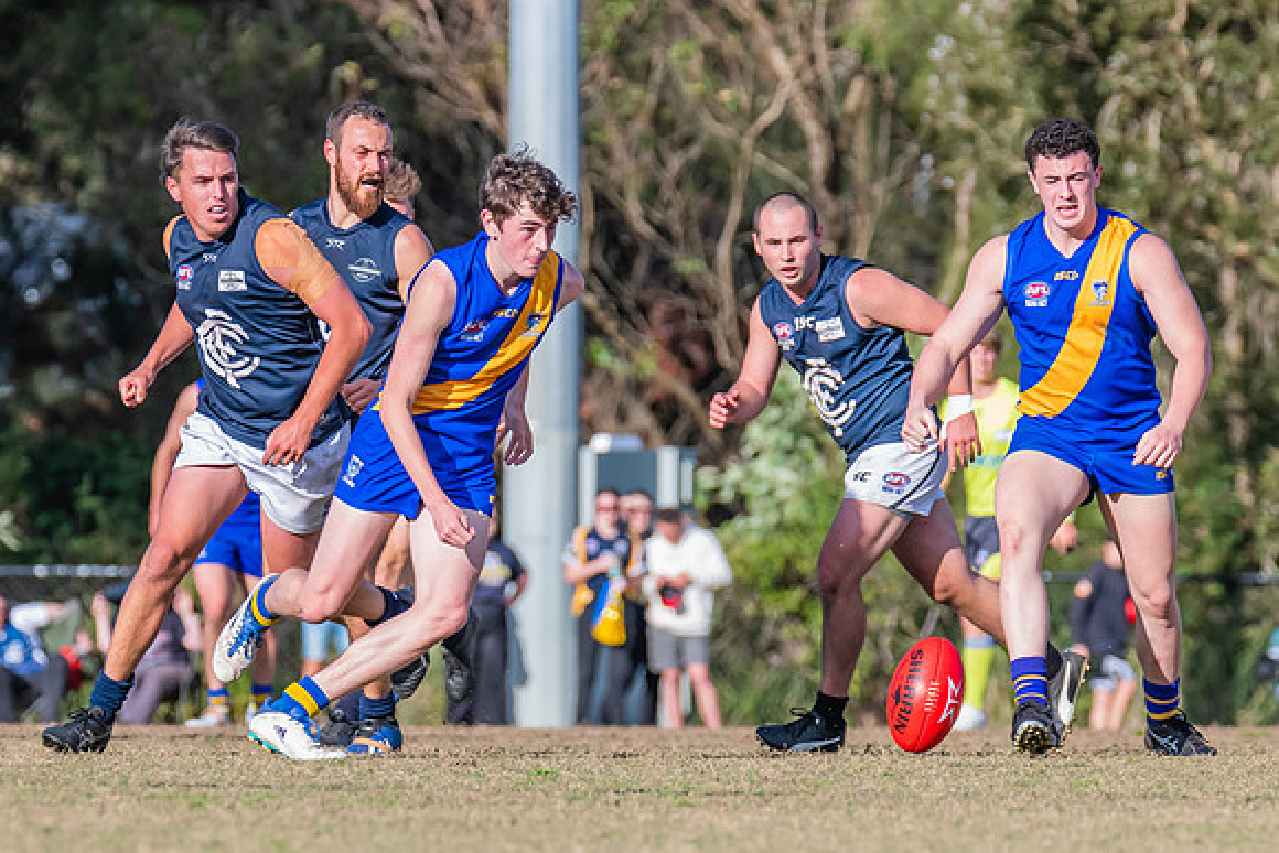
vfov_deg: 2.6
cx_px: 360
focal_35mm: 526
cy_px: 420
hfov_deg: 3.9
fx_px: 18691
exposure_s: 1/2000
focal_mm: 310
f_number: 7.1
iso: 800
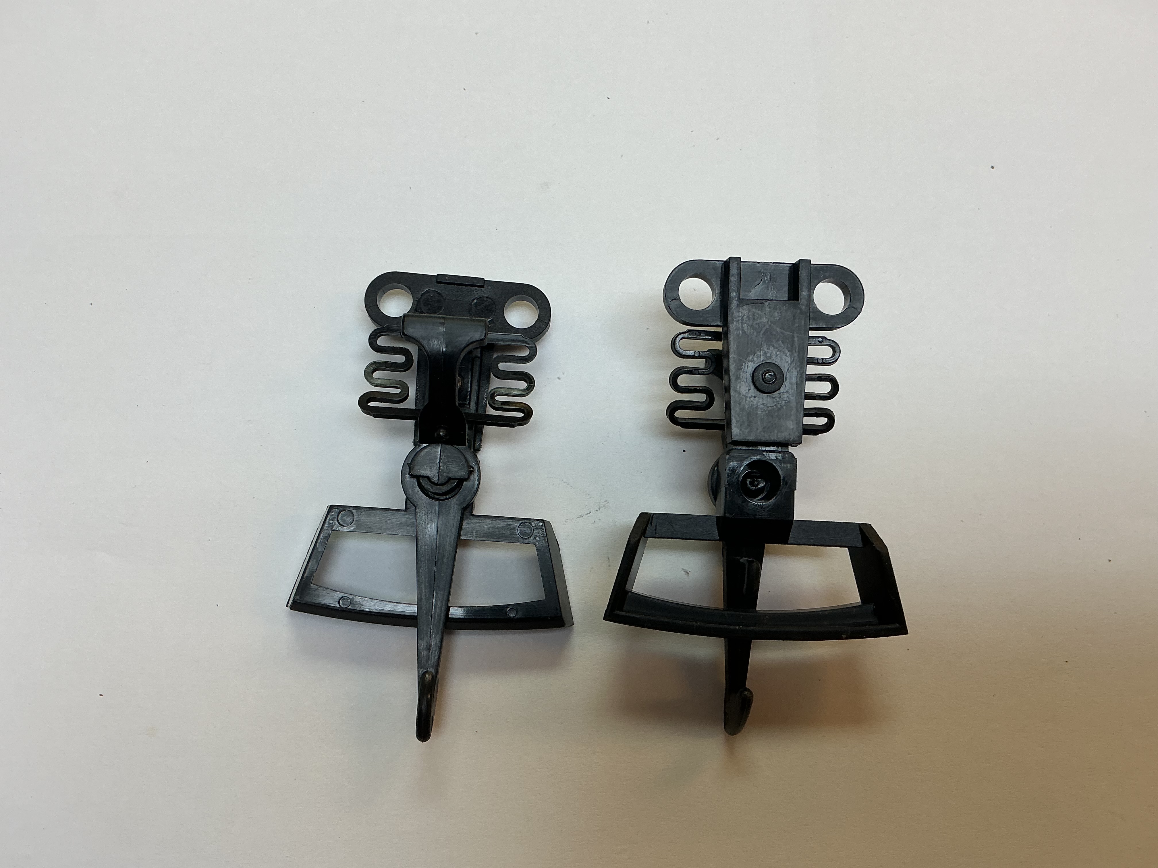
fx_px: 970
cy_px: 434
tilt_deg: -78.5
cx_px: 579
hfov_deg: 61.7
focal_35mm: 29
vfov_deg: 48.2
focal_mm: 3
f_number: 1.8
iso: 32
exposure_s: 1/100
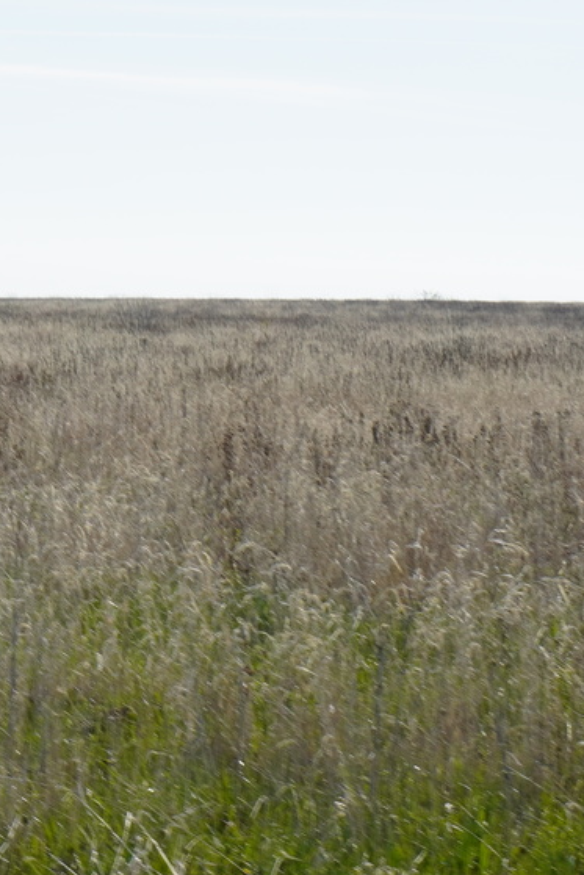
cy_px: 470
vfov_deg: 14.3
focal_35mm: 143
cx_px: -236
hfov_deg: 9.4
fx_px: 3488
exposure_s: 1/125
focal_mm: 33
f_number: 11
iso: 100
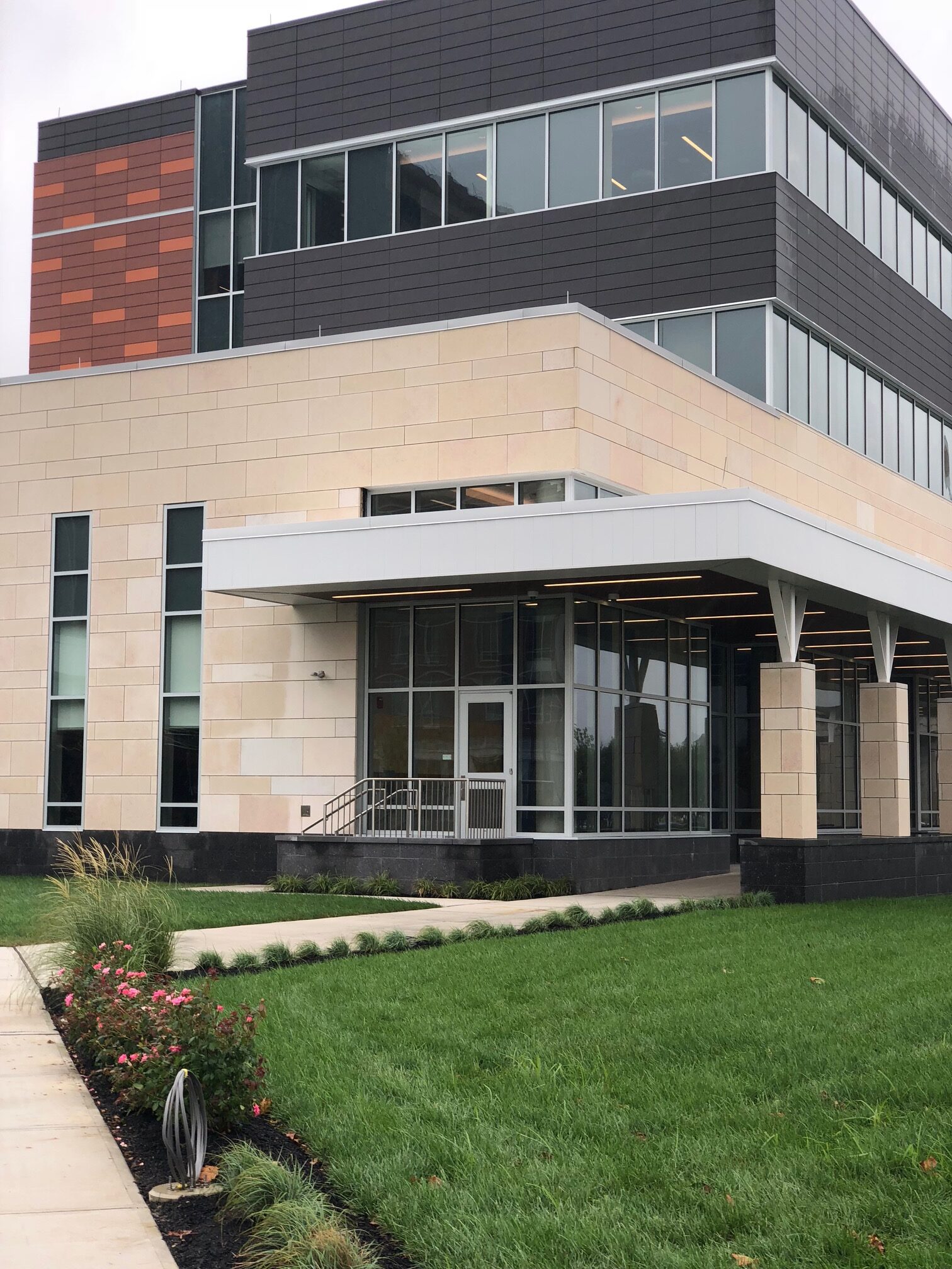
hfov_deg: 28.0
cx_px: 476
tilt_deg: +3.4
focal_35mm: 52
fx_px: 1907
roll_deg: +0.4
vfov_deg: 36.8
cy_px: 634
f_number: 2.4
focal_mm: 6
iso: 16
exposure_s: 1/178
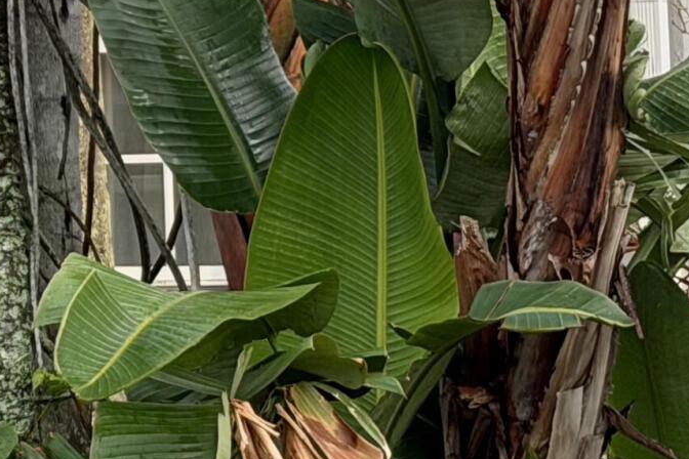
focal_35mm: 223
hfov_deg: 8.9
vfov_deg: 6.1
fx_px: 4268
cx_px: -457
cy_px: -203
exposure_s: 1/363
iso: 64
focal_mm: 6.76
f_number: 1.78
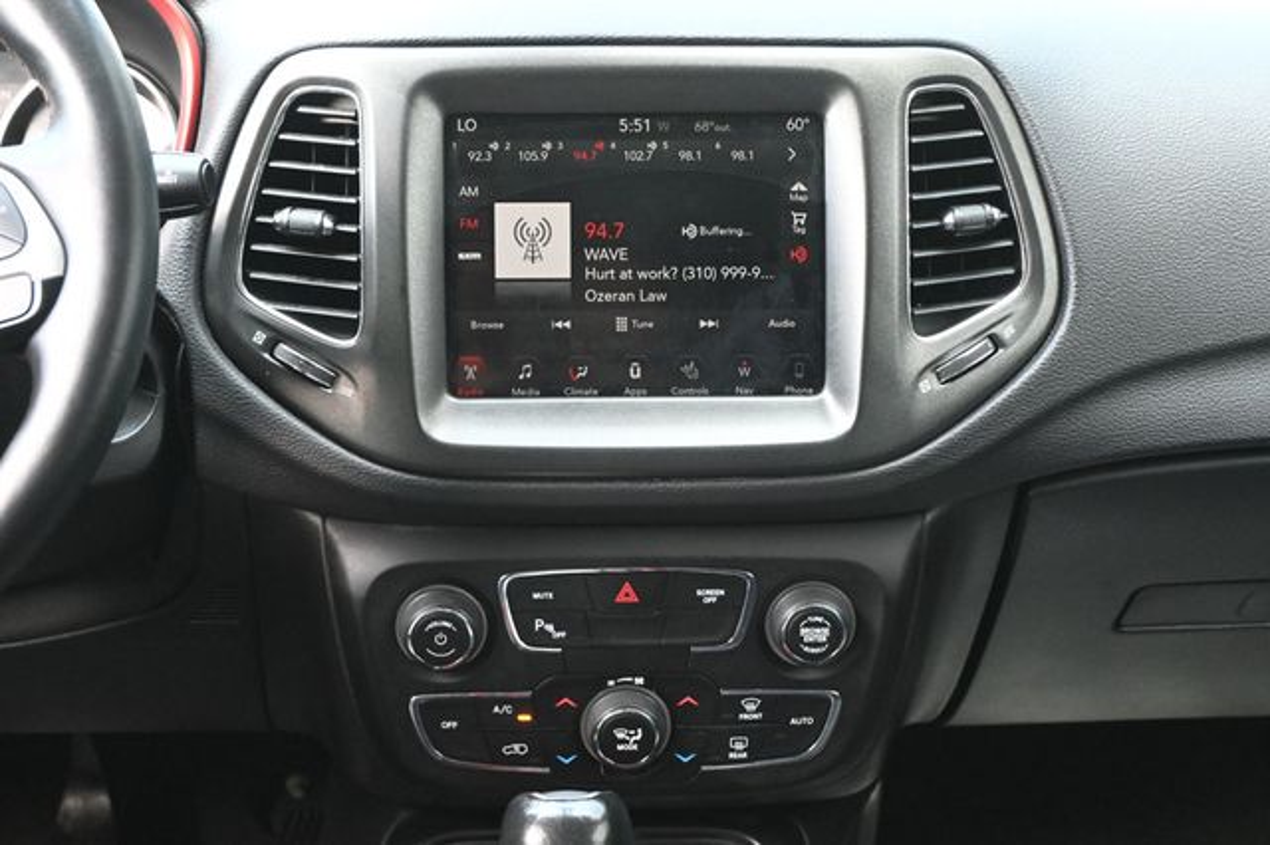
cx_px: 635
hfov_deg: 31.9
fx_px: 2221
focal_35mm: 63
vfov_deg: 21.5
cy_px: 422
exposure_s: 1/60
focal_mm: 42
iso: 4000
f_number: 5.6
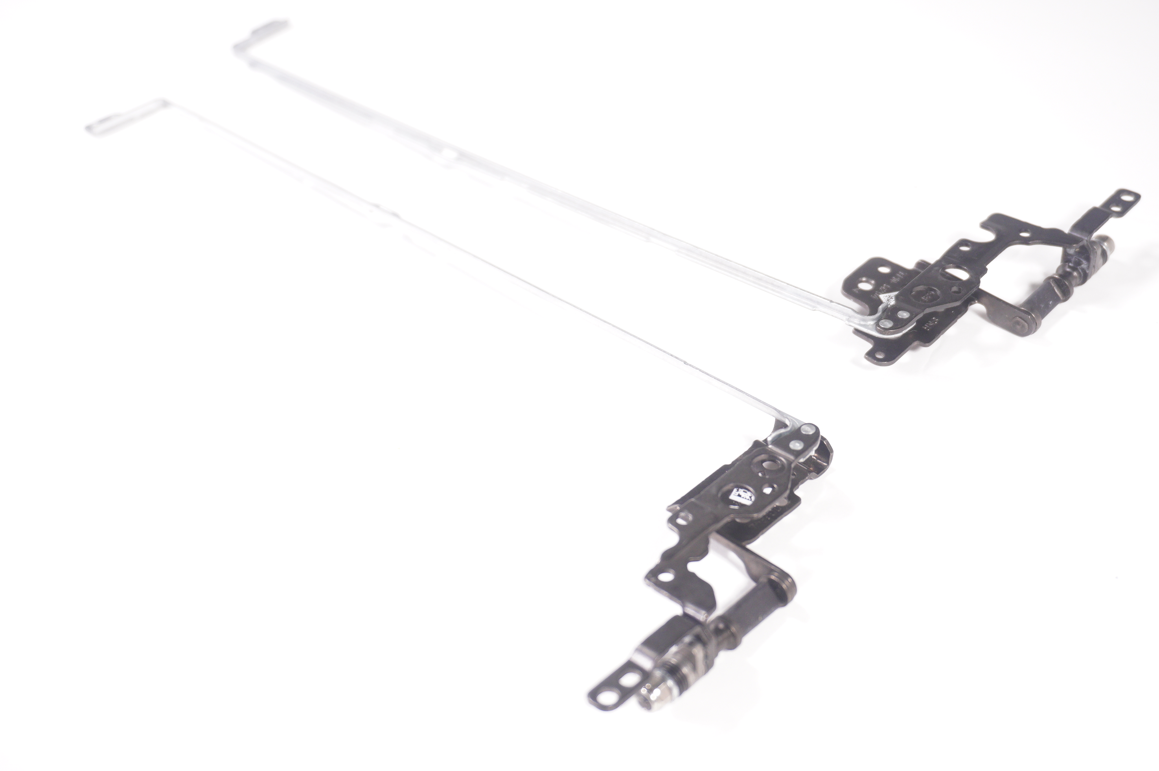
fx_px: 1625
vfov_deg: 26.7
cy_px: 382
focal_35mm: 51
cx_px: 572
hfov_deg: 39.3
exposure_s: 1/200
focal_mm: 33
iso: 800
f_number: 5
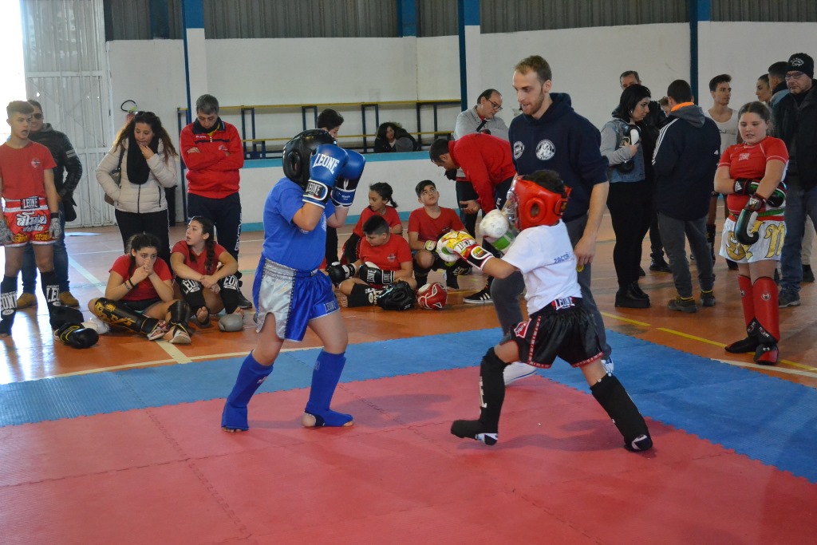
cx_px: 408
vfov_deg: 28.1
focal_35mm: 48
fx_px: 1089
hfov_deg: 41.1
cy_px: 272
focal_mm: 32
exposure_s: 1/160
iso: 3200
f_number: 4.8
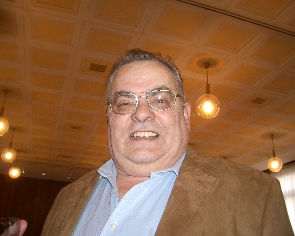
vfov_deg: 40.1
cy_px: 119
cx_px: 159
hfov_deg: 49.0
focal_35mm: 37
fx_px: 323
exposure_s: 1/40
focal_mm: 5.8
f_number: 2.6
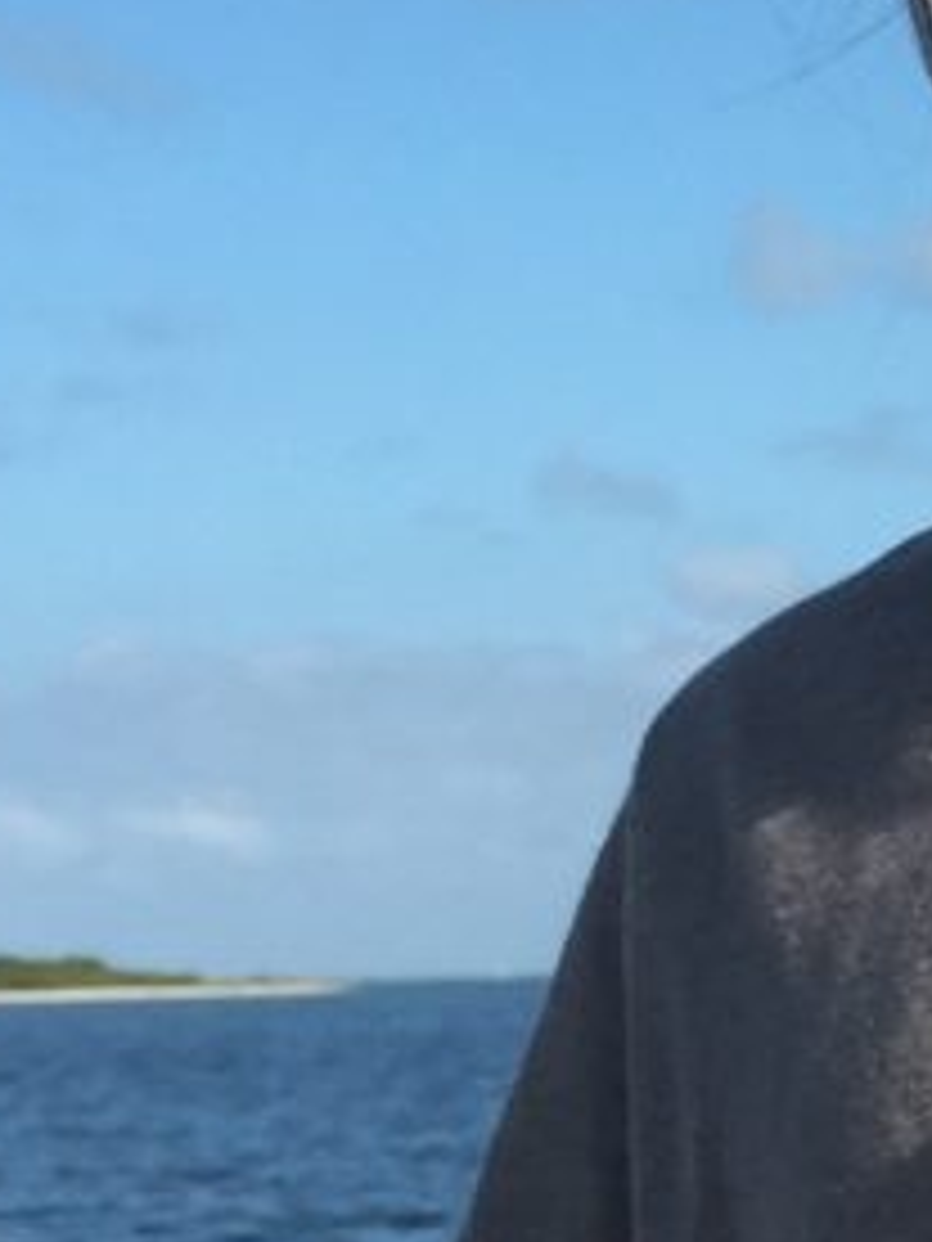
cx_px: 1846
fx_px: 6031
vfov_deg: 11.7
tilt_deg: +6.8
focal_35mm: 168
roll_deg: +1.6
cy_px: 256
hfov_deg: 8.4
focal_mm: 4.15
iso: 32
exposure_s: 1/1721
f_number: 2.2
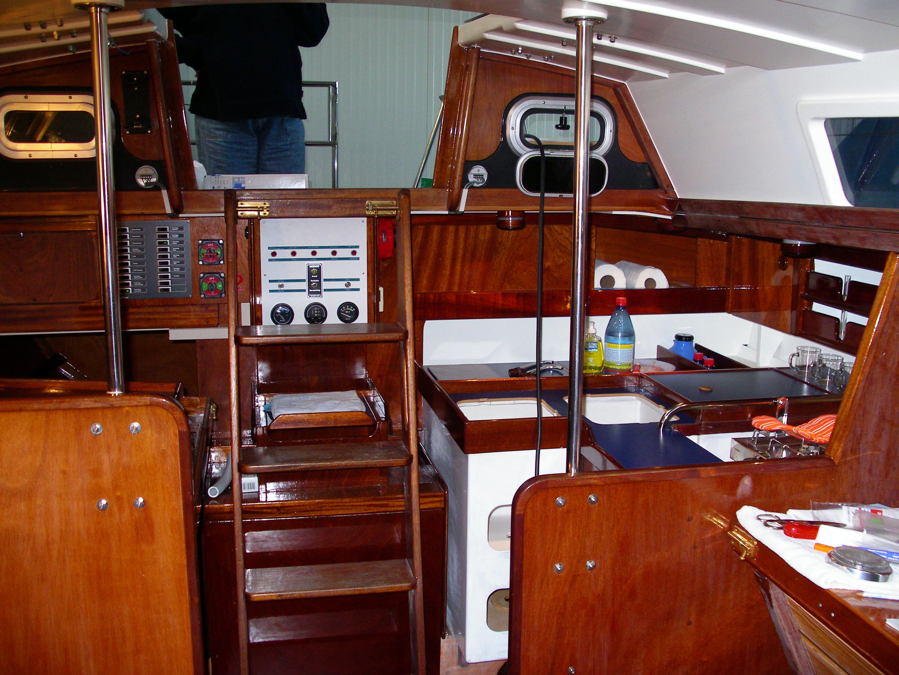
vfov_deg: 38.7
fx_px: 961
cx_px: 450
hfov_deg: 50.1
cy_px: 338
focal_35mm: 37
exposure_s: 1/40
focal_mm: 7.8
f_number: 2.8
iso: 200
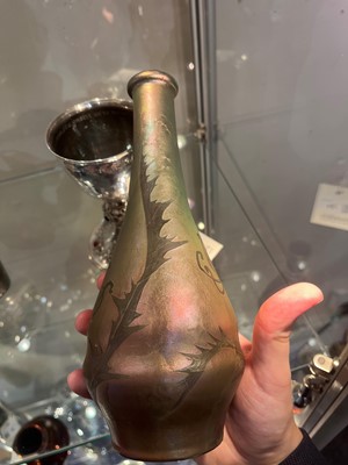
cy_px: 232
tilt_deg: -48.5
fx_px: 349
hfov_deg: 53.1
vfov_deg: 67.3
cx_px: 174
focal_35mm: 26
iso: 100
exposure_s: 1/100
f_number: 1.6
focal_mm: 5.1
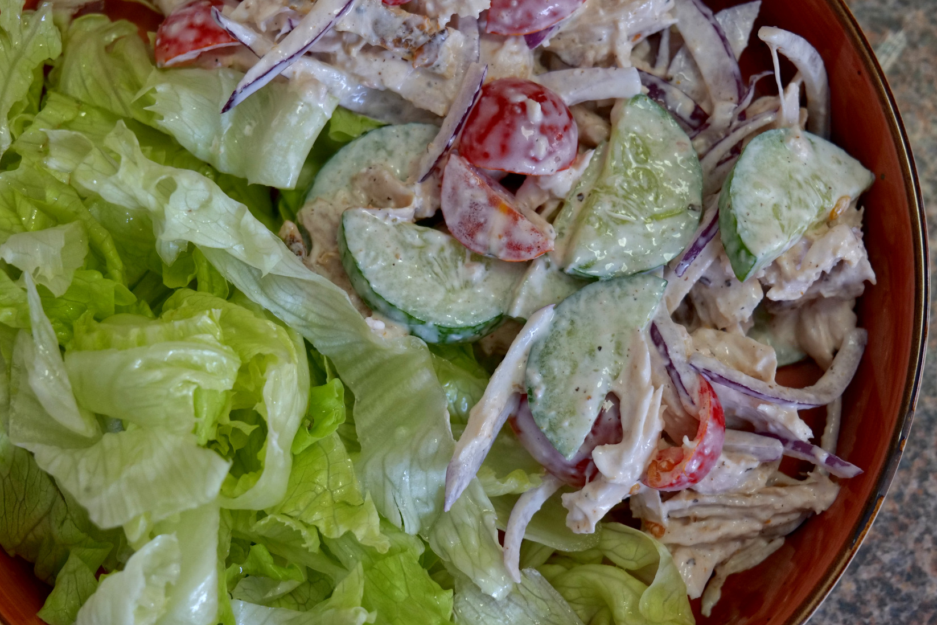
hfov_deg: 28.8
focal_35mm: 70
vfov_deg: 19.5
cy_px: 296
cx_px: 423
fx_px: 1822
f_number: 7.1
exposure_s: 1/60
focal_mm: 60
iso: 3200
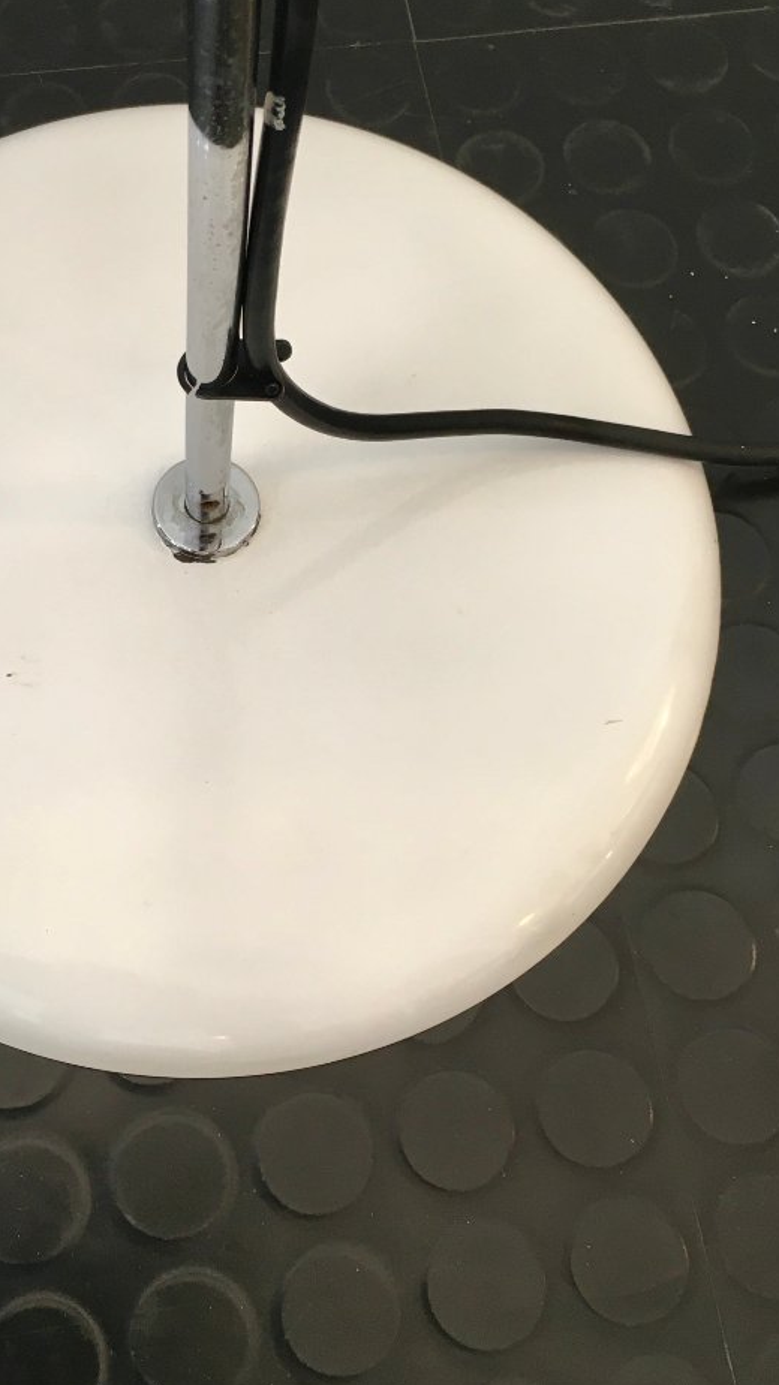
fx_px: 1506
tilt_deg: -66.3
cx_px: 264
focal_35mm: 41
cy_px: 530
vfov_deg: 49.0
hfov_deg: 28.8
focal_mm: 4.15
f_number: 2.2
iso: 40
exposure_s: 1/33
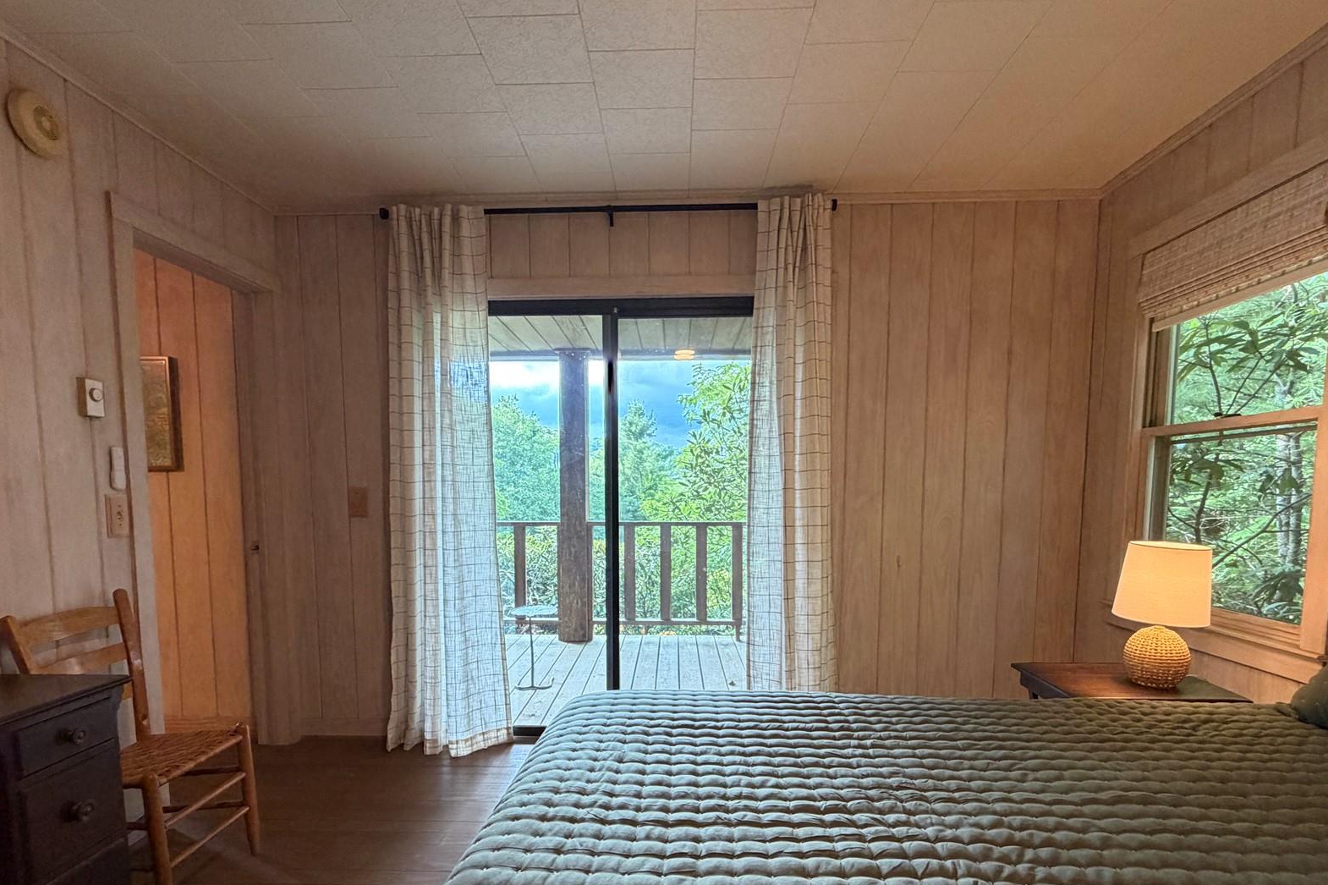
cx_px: 657
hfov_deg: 86.9
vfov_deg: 63.6
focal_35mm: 19
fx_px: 701
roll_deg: +0.5
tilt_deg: -6.0
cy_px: 556
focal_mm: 2.22
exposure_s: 1/60
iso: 320
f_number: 2.2
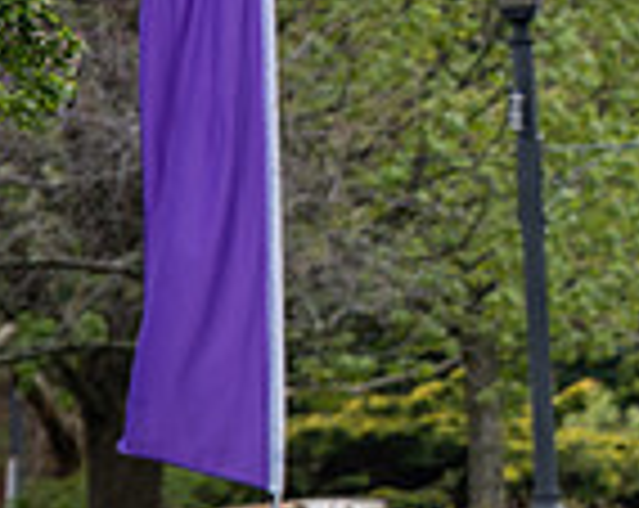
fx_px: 11607
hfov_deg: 3.1
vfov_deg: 2.5
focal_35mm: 615
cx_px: 1206
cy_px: 101
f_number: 4
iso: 160
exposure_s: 1/640
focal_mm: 160
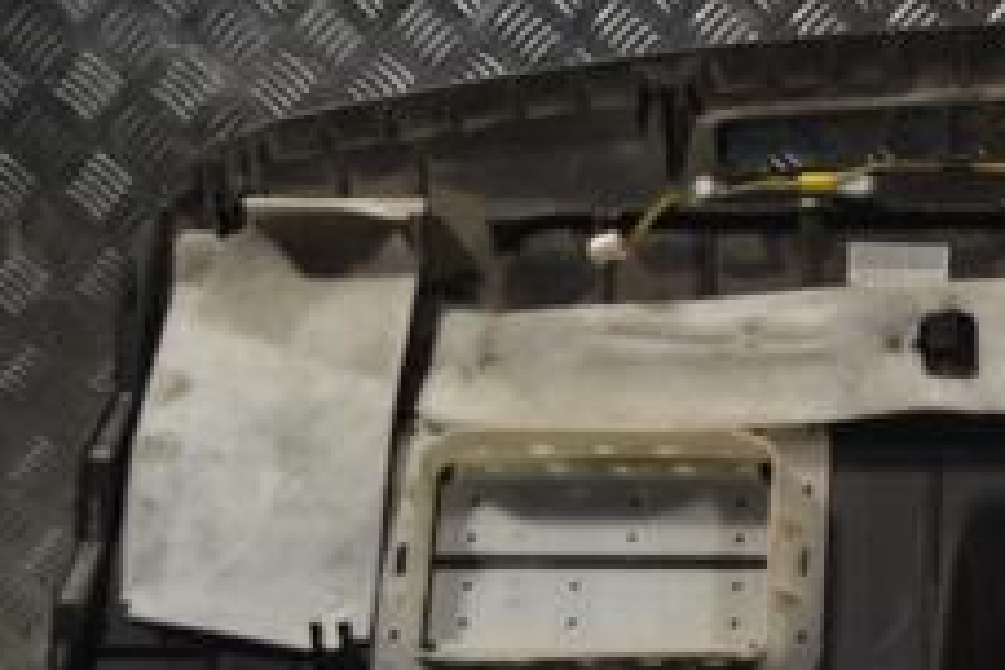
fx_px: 2429
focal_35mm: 87
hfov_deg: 21.8
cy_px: 295
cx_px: 1172
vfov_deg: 15.7
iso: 100
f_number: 4
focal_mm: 22
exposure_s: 1/80
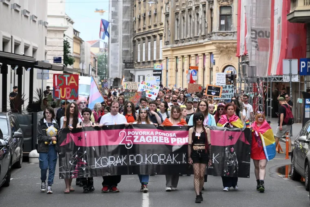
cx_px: 155
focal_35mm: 120
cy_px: 104
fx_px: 1033
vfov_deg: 11.4
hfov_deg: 17.1
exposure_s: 1/400
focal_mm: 120
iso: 500
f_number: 7.1
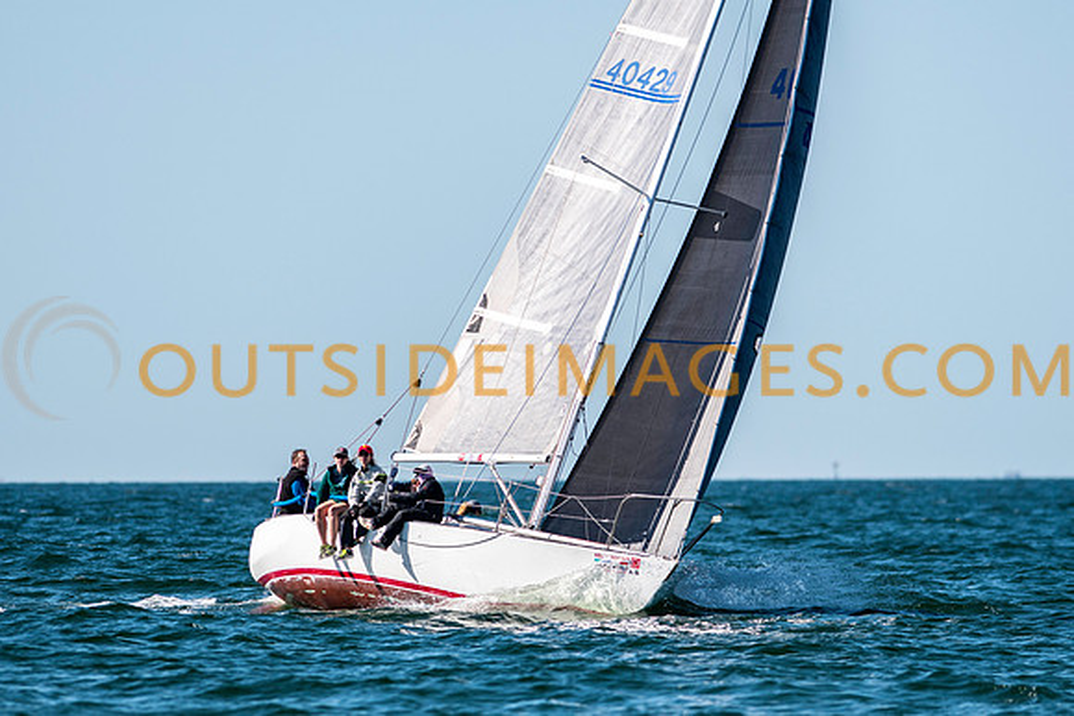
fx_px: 16593
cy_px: 442
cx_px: 537
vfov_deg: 2.5
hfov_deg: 3.7
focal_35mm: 556
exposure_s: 1/3200
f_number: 5
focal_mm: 300
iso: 250
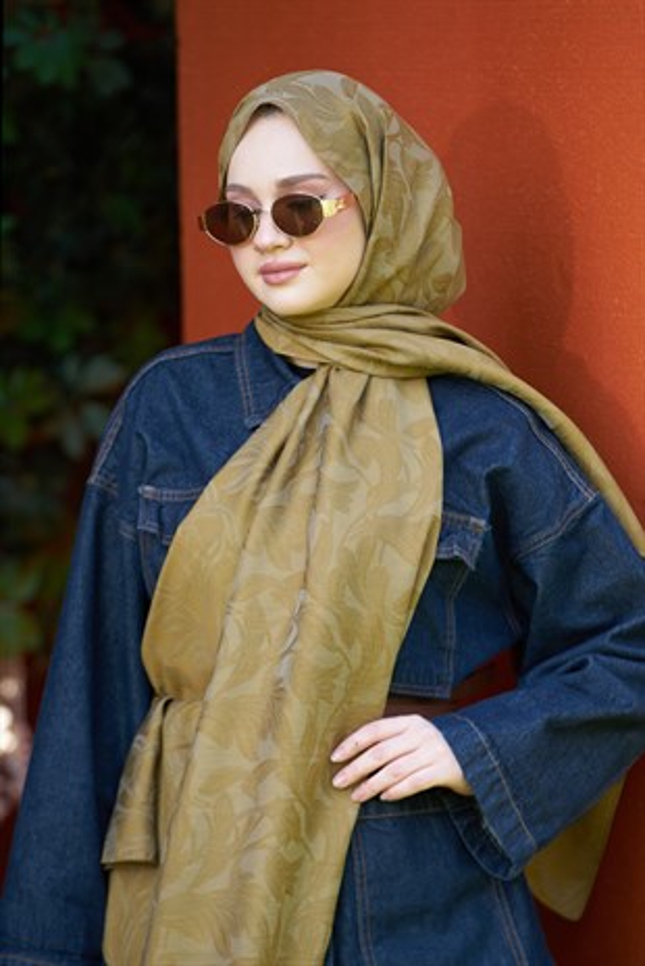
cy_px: 483
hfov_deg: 8.1
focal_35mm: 170
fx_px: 4562
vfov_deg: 12.1
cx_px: 322
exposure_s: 1/200
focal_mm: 170
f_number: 4
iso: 200
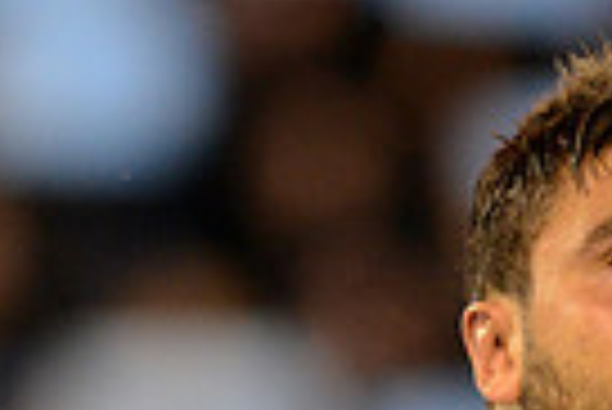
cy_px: 692
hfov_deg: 1.2
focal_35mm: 1790
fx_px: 30462
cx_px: 572
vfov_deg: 0.8
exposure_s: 1/640
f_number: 4
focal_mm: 420
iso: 4500
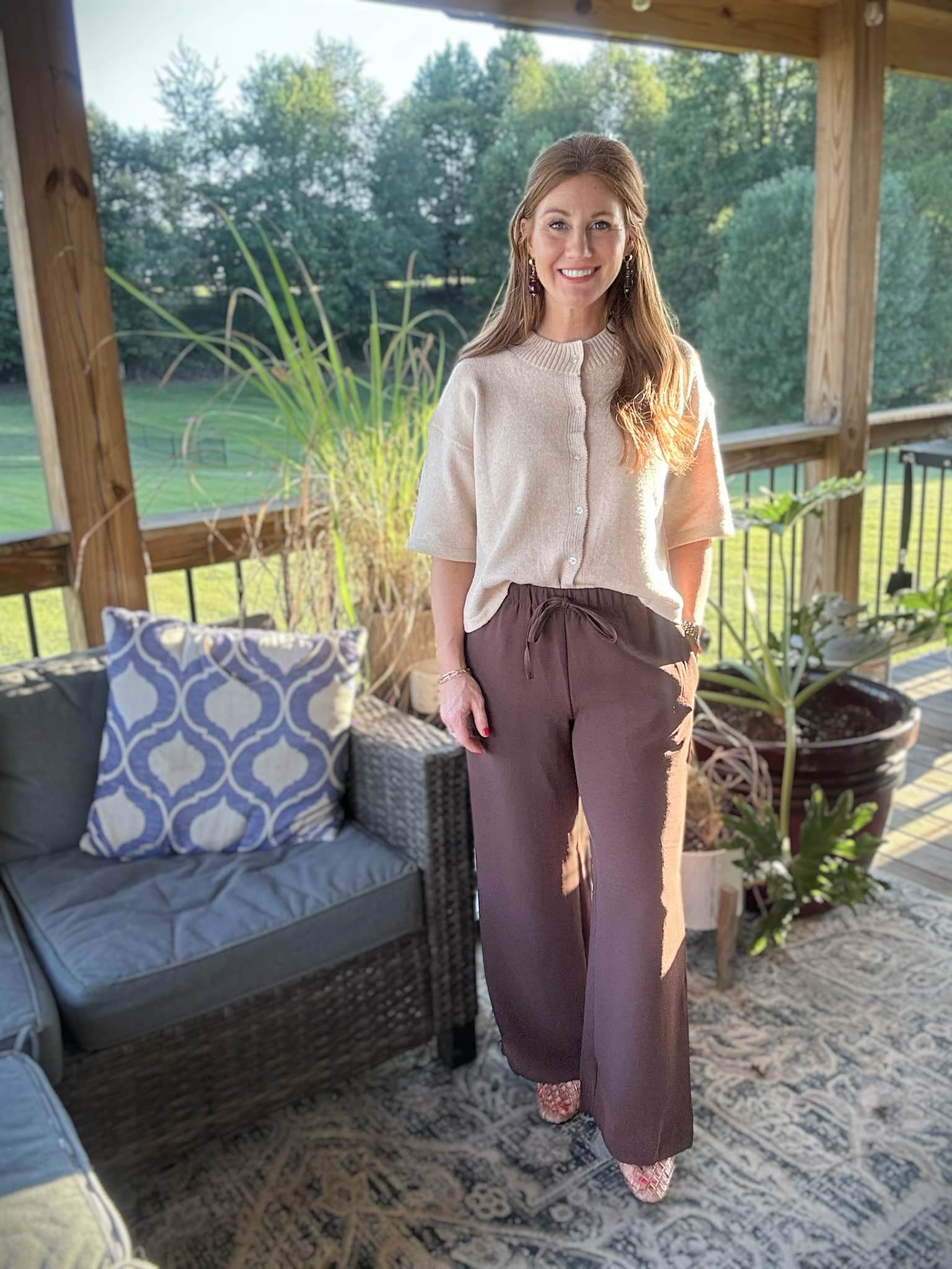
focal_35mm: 30
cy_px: 634
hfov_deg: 46.8
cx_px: 476
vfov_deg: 60.0
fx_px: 1100
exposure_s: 1/122
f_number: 1.9
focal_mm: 2.69
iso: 50
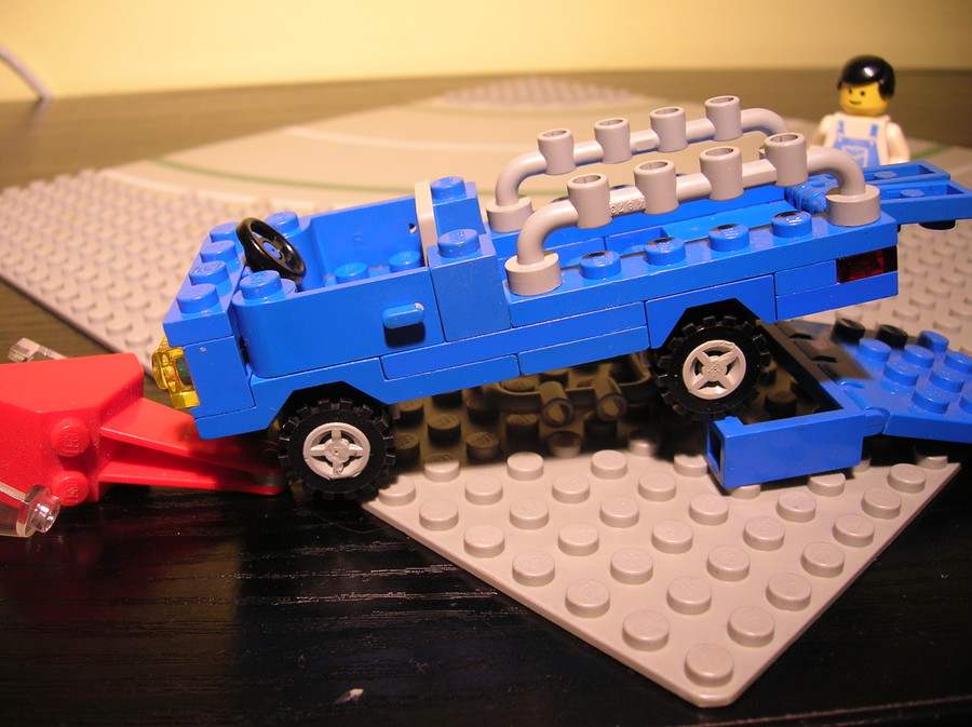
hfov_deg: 54.0
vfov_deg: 41.7
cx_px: 486
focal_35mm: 34
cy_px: 364
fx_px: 954
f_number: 2.9
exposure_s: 1/8.4
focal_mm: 5.7
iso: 50
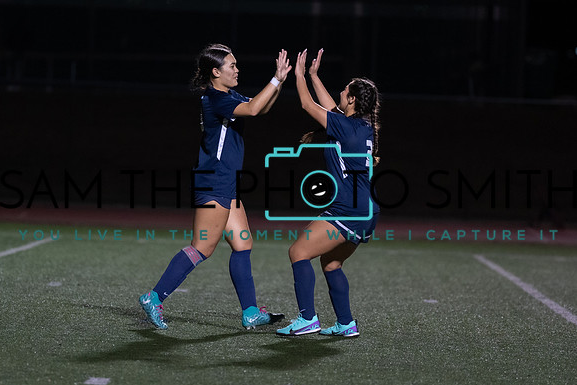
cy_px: 191
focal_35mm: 302
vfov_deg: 4.6
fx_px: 4841
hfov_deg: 6.8
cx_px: 252
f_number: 2.8
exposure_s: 1/1000
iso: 4000
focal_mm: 200
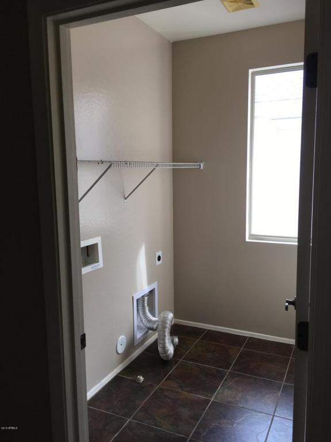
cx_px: 166
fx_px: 370
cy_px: 221
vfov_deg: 61.7
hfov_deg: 48.2
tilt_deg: -6.9
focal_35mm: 29
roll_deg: +0.7
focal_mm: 4.15
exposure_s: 1/120
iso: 32
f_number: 2.2
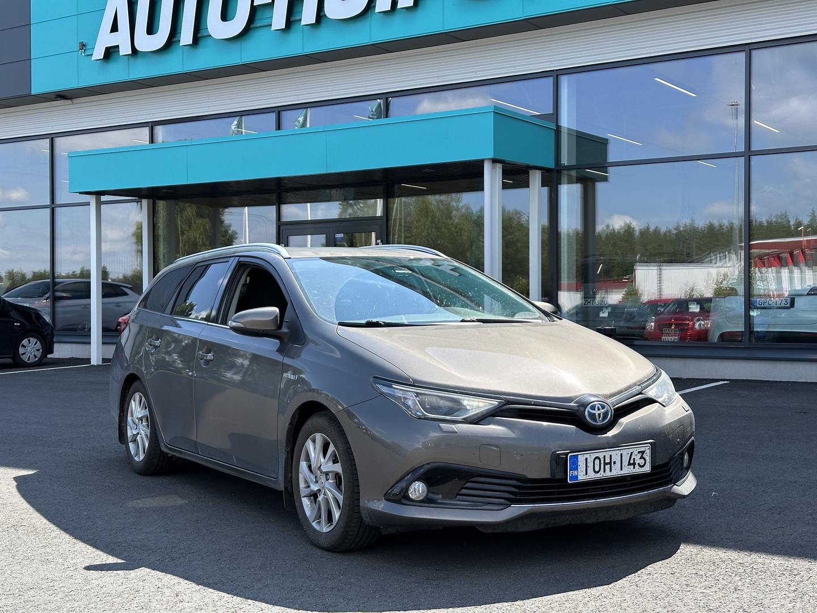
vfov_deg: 30.3
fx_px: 1133
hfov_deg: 39.7
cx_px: 408
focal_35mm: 48
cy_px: 306
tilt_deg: -0.6
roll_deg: +0.4
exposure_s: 1/1695
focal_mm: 6.86
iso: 64
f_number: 1.78
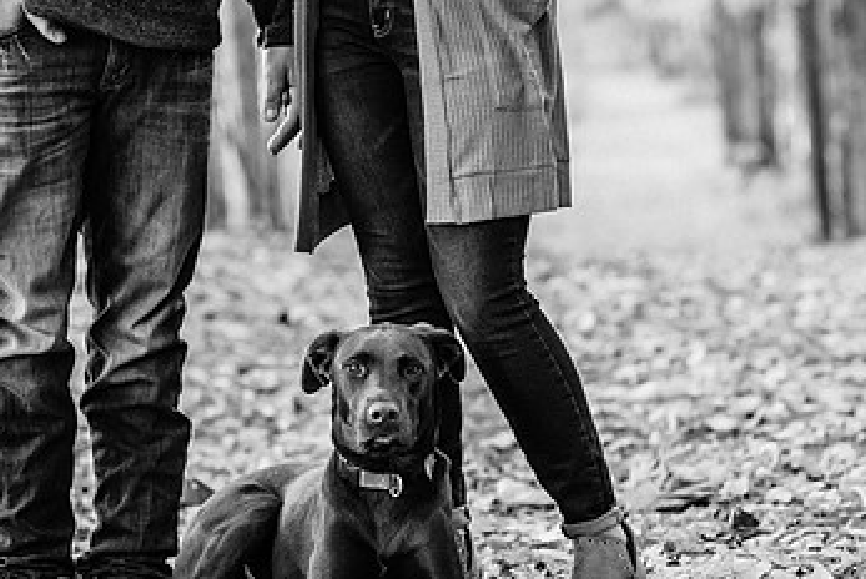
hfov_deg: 14.4
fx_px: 3419
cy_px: 281
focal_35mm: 142
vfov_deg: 9.7
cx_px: 434
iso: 800
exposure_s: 1/200
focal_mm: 85
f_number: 2.8
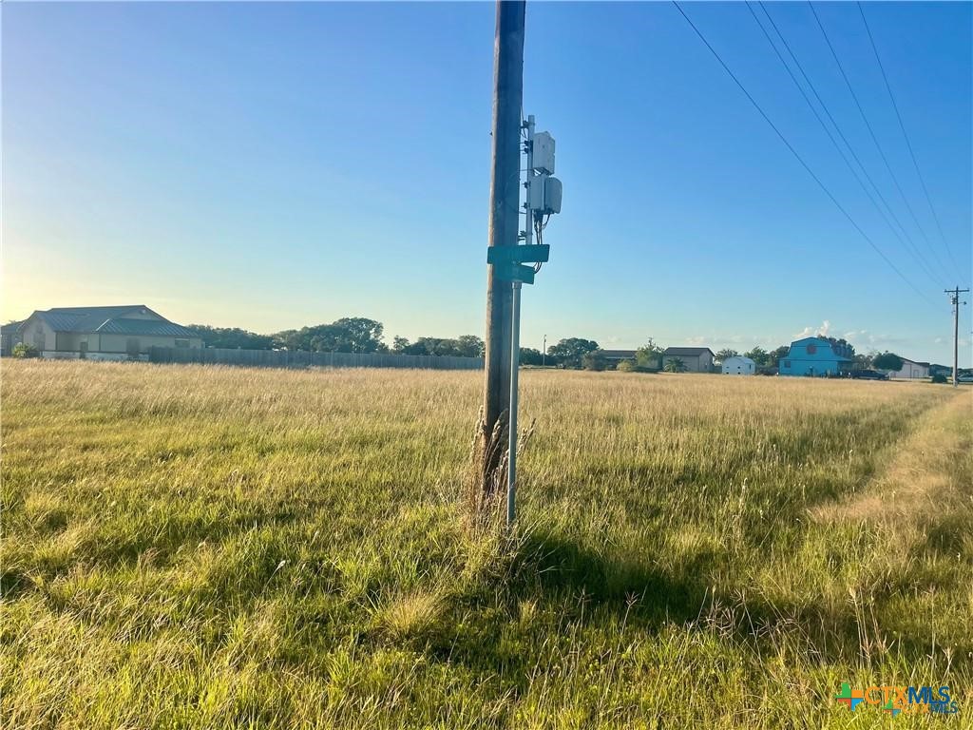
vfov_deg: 54.9
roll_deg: -1.6
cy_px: 365
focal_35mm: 25
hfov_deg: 69.4
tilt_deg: -1.2
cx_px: 486
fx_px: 703
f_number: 1.6
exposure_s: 1/3559
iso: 32
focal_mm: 5.1
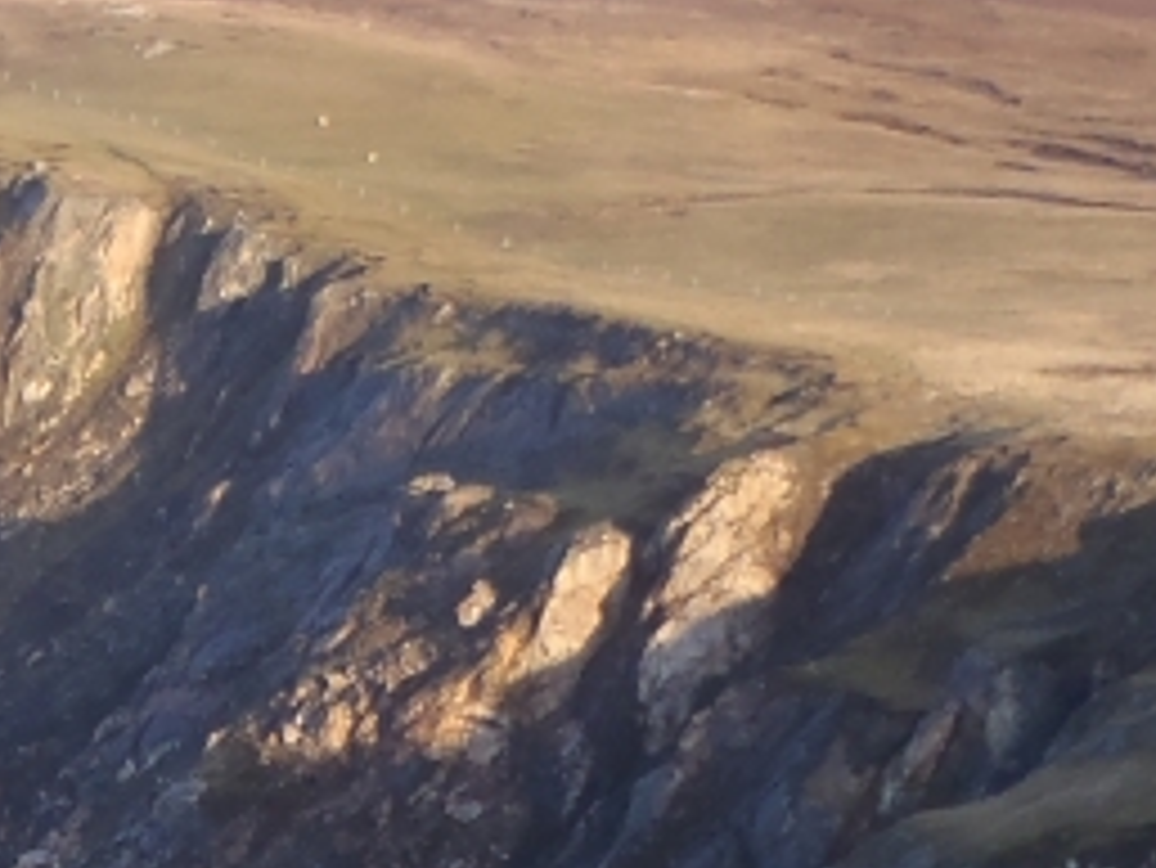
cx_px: -675
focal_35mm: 175
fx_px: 5847
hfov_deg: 10.8
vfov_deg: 8.4
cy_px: 922
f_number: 4.3
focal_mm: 7.57
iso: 80
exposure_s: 1/100
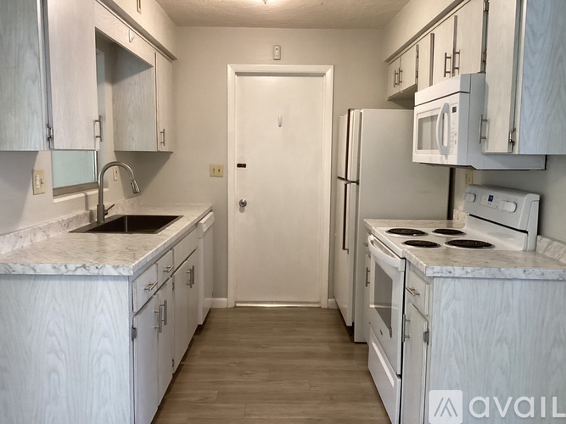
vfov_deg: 45.4
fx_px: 507
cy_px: 212
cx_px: 283
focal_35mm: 31
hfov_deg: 58.4
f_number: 2.4
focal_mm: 3.3
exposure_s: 1/60
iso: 160
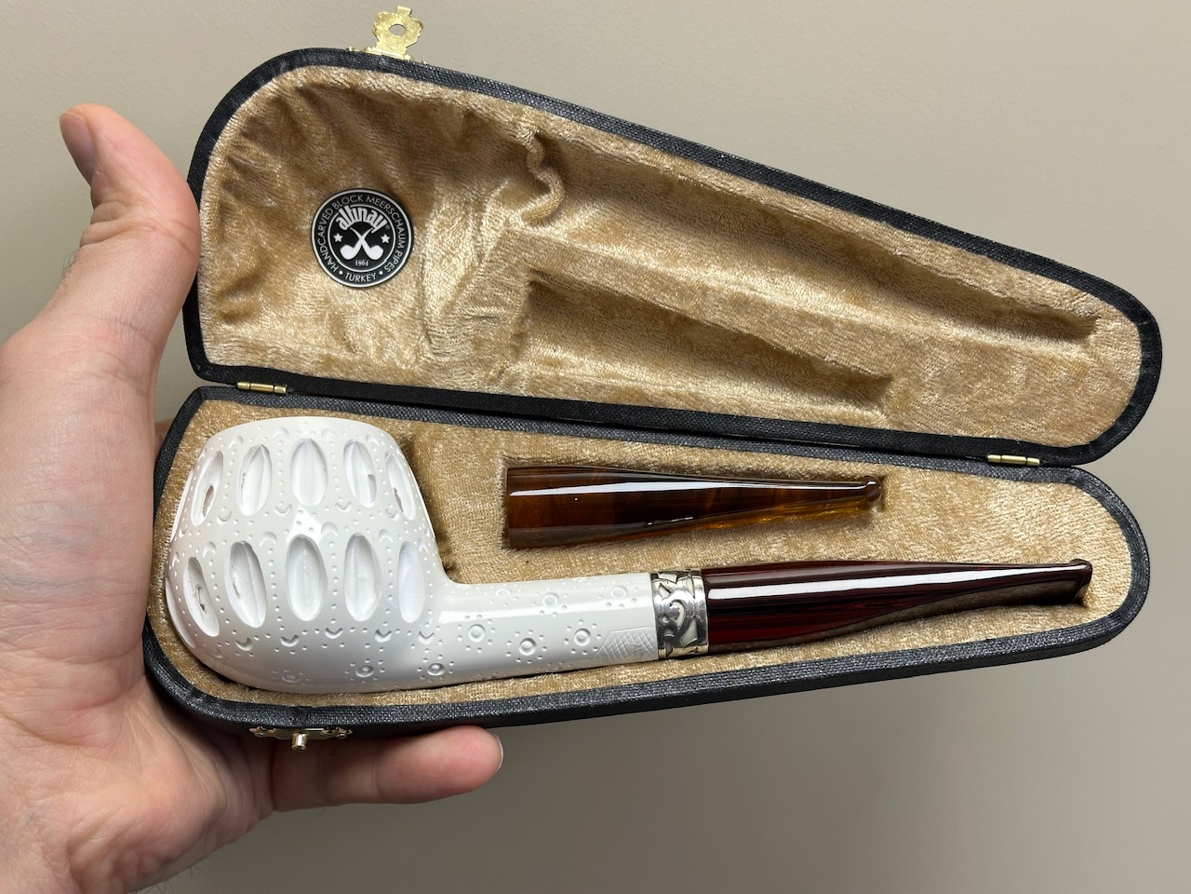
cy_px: 447
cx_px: 596
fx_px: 1651
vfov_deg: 30.3
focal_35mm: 48
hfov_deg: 39.7
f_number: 1.78
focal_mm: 6.86
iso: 64
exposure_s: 1/100
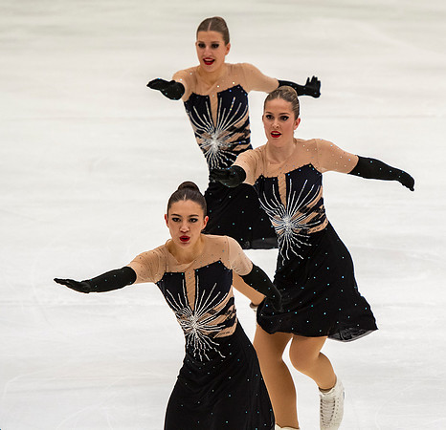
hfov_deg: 5.3
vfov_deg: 5.1
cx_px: 309
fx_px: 4822
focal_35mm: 337
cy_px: 203
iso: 1250
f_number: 4
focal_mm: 170
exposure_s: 1/500
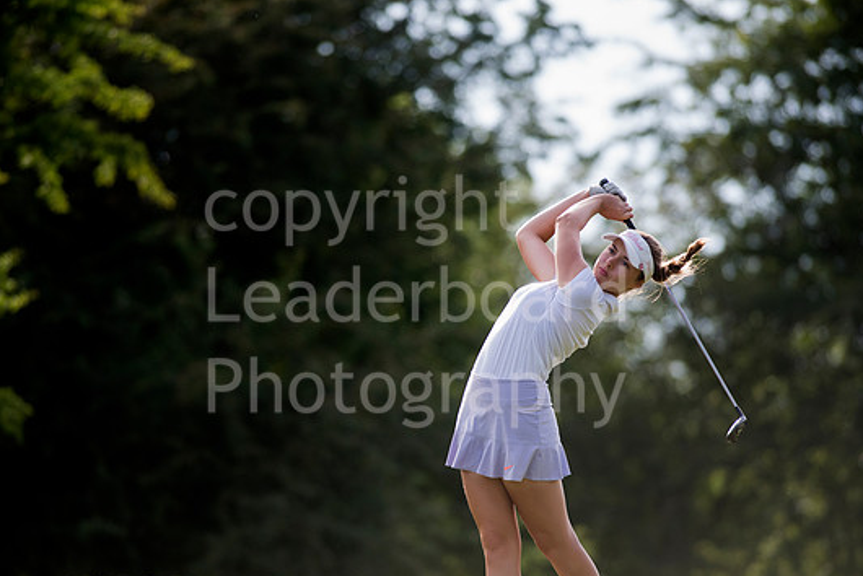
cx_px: 418
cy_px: 310
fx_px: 7867
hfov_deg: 6.3
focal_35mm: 328
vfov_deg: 4.2
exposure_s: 1/1600
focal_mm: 300
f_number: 4
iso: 400
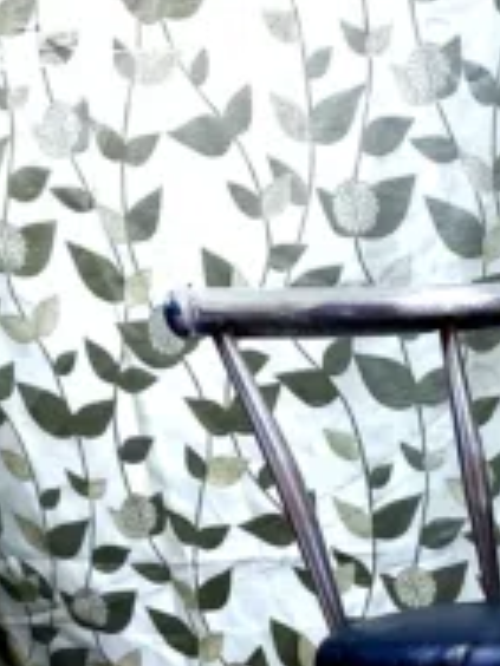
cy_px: 820
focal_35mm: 68
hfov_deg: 19.8
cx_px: 663
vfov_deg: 25.4
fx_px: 1310
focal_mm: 5.23
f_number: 1.8
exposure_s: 1/33
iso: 200
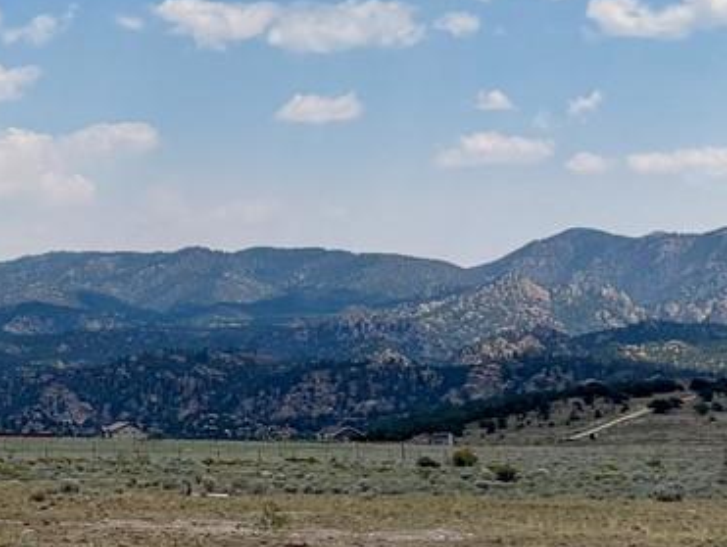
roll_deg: +0.0
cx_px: -261
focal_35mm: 112
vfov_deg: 12.9
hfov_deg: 16.4
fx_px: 2354
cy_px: -124
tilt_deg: +12.8
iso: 50
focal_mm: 5.96
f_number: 1.6
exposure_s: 1/6329
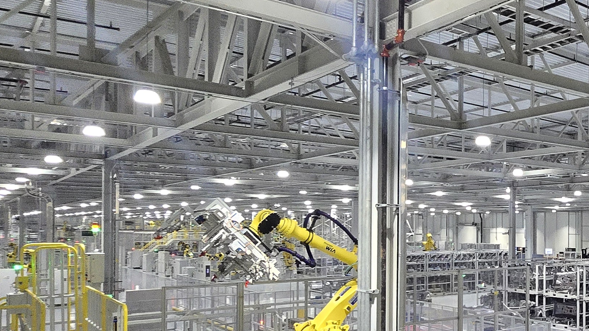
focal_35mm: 35
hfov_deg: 49.2
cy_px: 239
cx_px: 551
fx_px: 547
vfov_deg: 33.2
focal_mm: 2.2
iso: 500
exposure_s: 1/60
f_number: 2.2
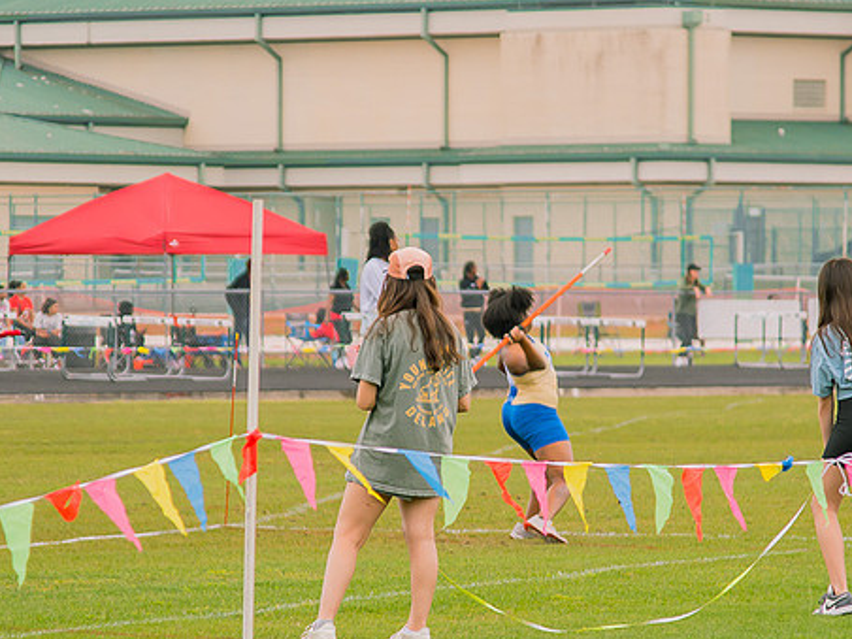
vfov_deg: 4.7
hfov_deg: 6.3
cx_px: 497
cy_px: 351
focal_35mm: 314
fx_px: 7728
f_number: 4
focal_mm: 120
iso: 200
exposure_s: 1/200
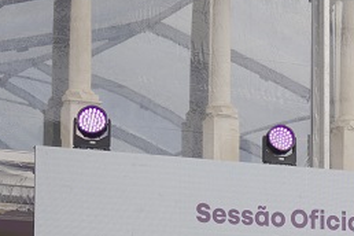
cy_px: 300
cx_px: 368
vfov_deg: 9.1
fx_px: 1455
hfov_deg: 13.6
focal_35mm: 148
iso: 125
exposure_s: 1/160
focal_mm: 51
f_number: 4
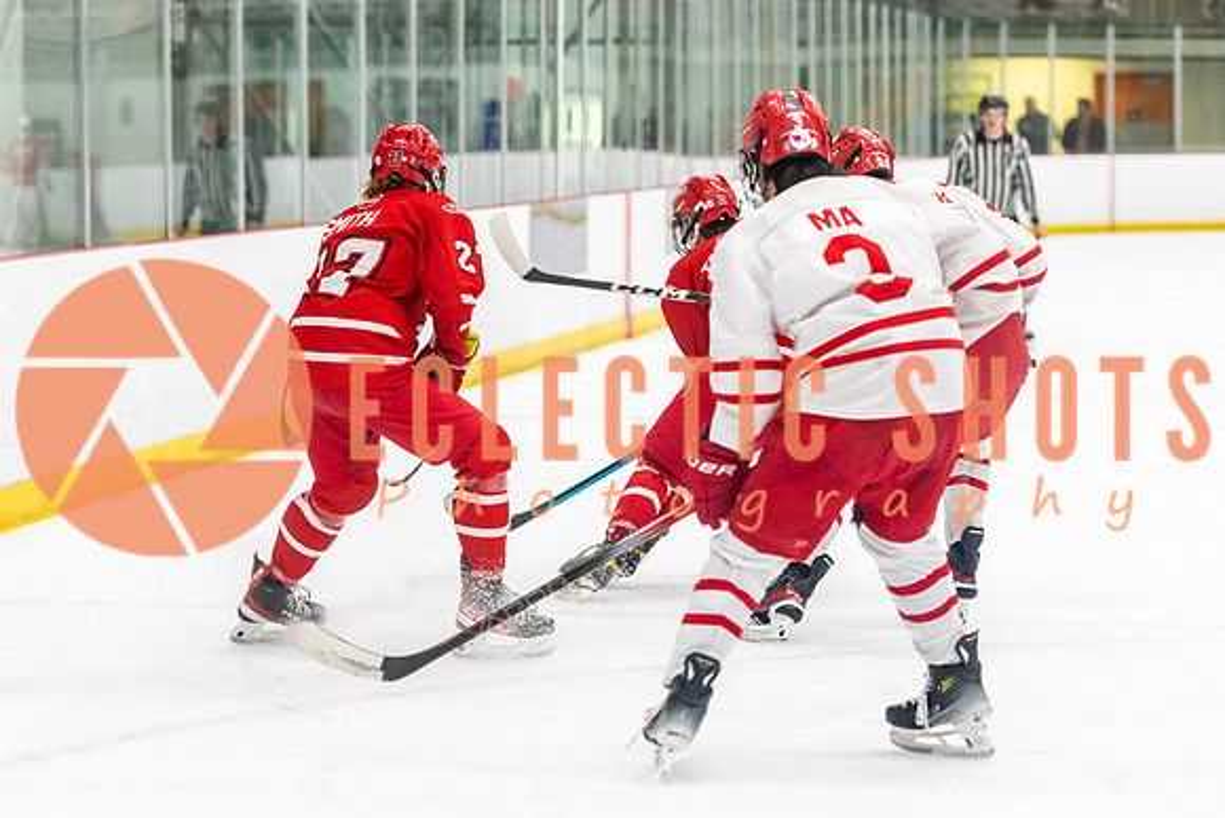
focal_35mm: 128
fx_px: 4357
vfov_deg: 10.7
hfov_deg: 16.0
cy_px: 345
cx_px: 454
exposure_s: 1/800
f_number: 2.8
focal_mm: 100
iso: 4000
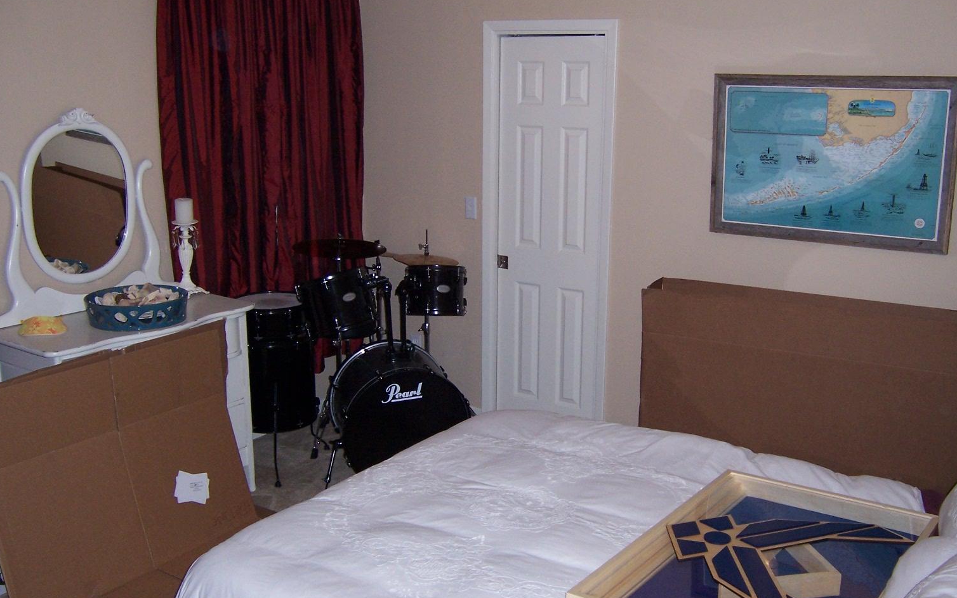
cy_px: 284
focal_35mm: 36
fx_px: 939
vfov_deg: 35.3
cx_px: 478
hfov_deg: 54.0
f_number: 2.8
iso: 140
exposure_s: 1/60
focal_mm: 5.5
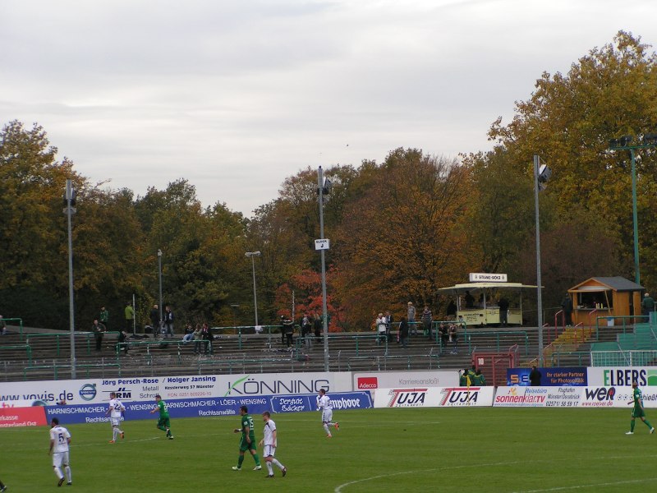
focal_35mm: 150
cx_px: 328
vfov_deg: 9.9
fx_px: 2847
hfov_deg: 13.2
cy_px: 246
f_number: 4.5
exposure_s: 1/200
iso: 50
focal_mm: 22.9
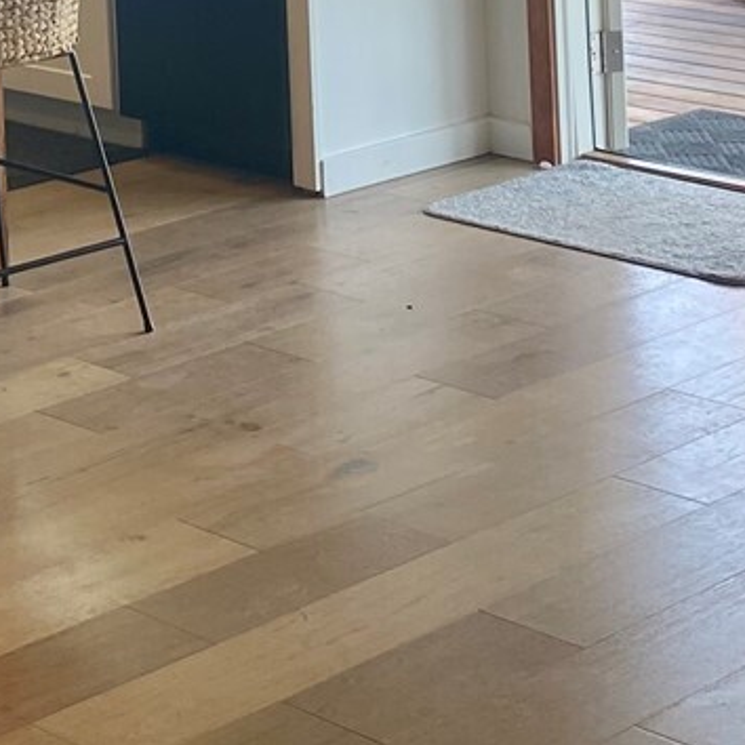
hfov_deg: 16.5
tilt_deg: -2.2
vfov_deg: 15.6
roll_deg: +2.5
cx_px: 74
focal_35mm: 104
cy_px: -311
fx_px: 2532
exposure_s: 1/120
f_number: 1.8
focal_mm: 4.25
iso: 64
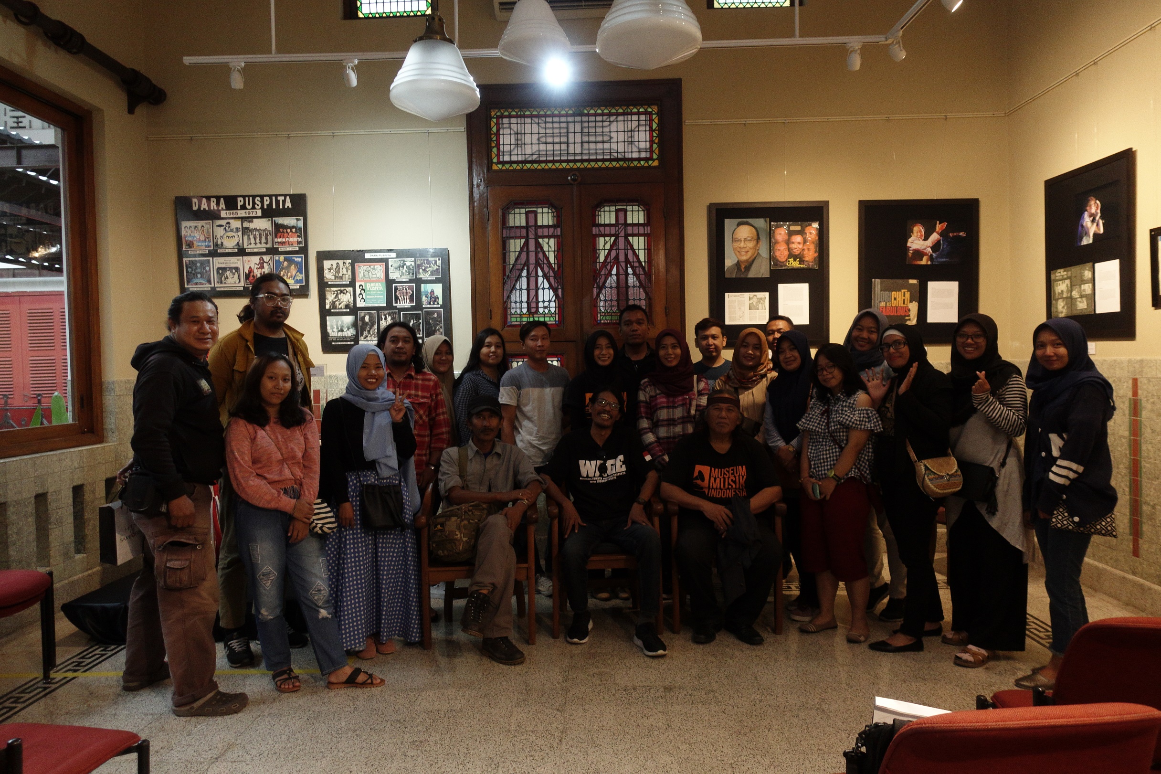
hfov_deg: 73.7
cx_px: 580
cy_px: 387
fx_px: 774
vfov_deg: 53.1
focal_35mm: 24
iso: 800
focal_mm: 8.8
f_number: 2.8
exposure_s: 1/30
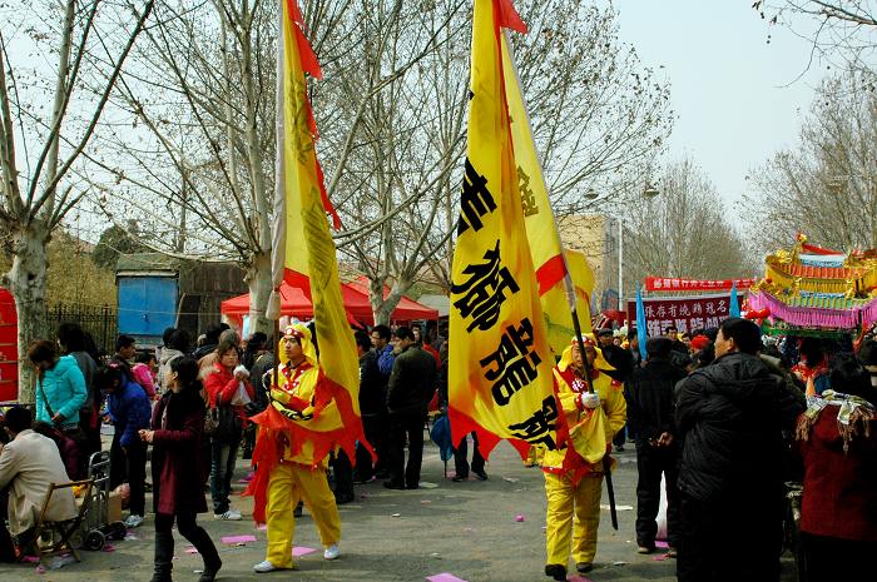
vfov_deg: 36.8
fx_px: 876
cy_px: 291
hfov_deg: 53.2
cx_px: 438
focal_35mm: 36
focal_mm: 24
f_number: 11
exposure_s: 1/500
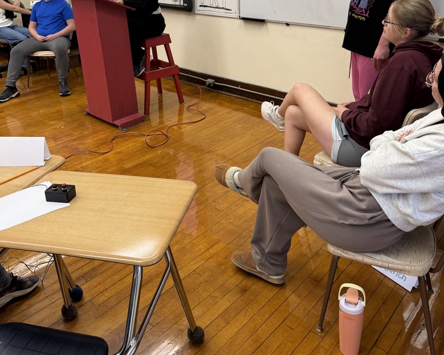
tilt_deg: -17.8
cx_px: 224
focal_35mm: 32
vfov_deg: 44.4
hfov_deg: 55.7
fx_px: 421
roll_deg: +1.8
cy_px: 93
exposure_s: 1/120
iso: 125
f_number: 1.78
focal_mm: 6.76
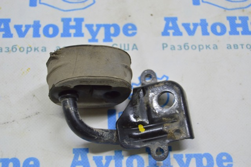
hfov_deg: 28.1
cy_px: 84
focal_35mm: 72
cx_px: 126
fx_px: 501
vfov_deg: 18.9
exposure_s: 1/20
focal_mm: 48
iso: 400
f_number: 5.6
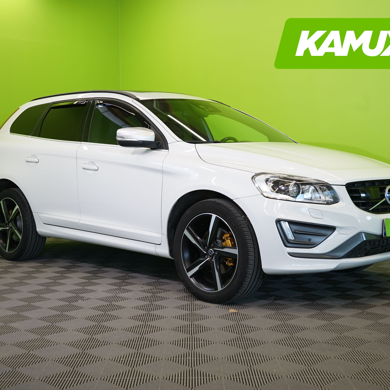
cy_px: 196
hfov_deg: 34.7
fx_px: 625
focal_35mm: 49
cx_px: 200
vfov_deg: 34.7
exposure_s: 1/40
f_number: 6.3
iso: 400
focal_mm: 38
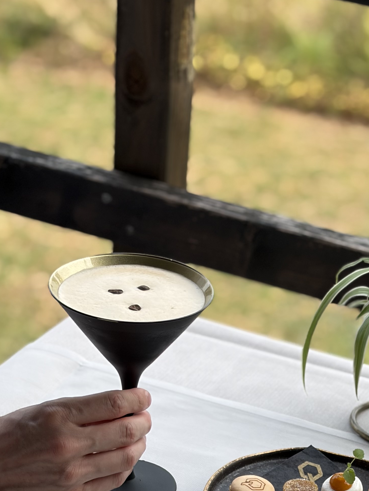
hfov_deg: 13.5
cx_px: 373
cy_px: 479
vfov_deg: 17.8
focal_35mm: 108
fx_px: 1535
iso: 32
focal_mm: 5.96
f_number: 1.6
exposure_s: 1/1196
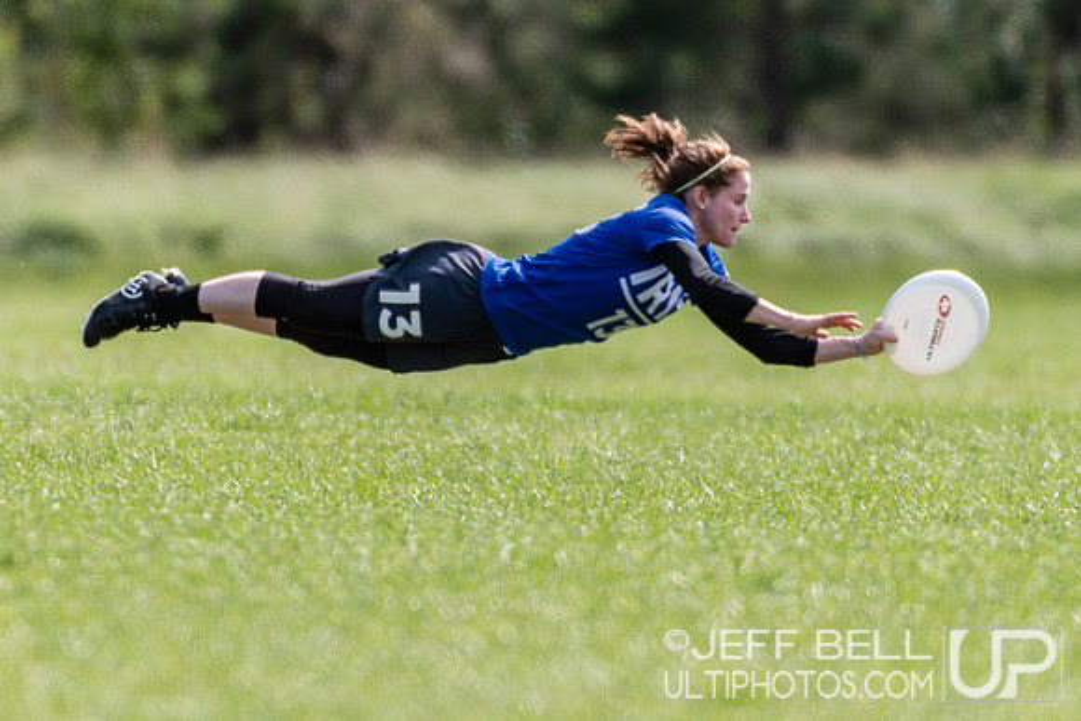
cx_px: 471
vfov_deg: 1.3
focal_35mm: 1080
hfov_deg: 1.9
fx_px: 32443
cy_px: 209
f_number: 4
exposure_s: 1/1250
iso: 180
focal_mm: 400
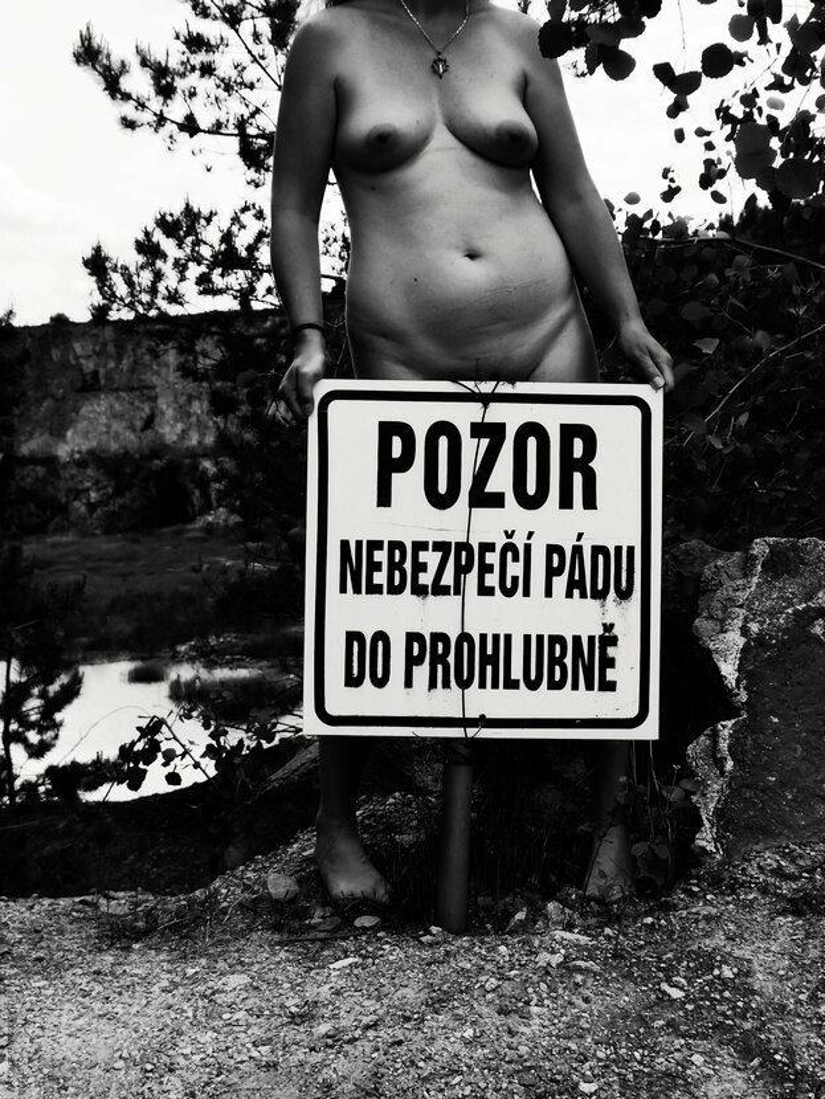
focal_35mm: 46
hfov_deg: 31.5
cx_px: 412
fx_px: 1461
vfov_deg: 41.2
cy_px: 550
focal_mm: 6.1
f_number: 1.6
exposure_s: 1/1360
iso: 50
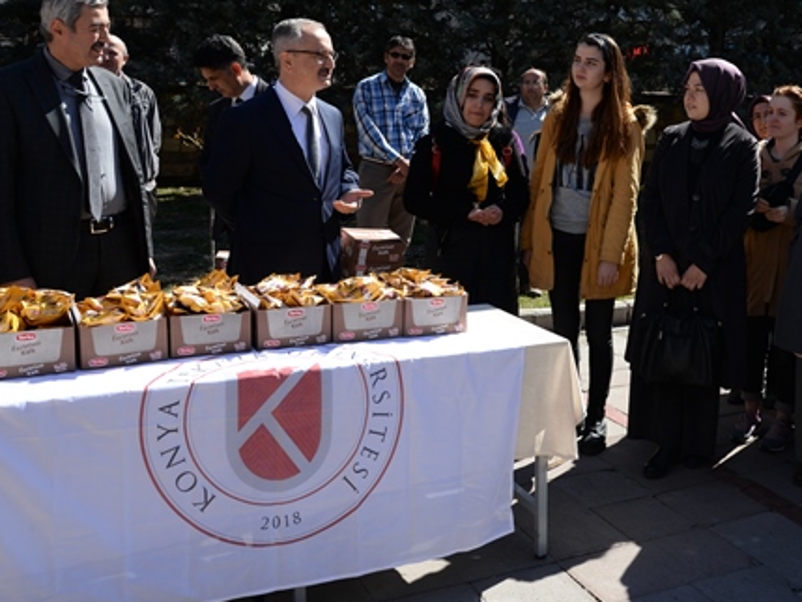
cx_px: 544
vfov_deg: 33.4
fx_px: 997
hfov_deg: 43.1
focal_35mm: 43
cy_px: 208
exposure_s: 1/250
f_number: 10
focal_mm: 30
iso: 250
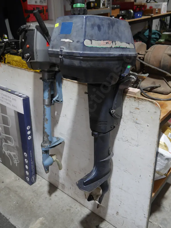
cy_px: 114
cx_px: 86
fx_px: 224
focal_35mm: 34
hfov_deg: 41.8
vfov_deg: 53.9
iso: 400
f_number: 4
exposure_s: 1/60
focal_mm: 17
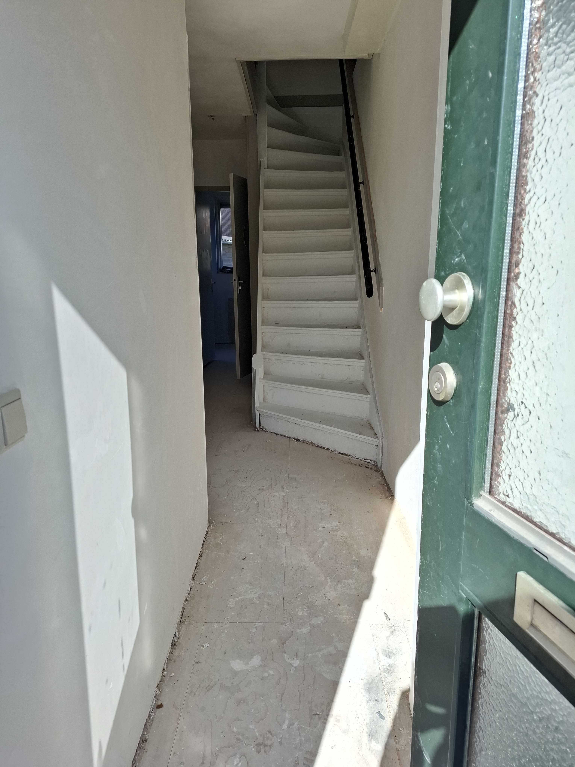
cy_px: 384
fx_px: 509
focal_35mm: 23
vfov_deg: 73.9
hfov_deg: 58.9
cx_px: 288
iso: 50
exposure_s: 1/768
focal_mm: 5.54
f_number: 1.8
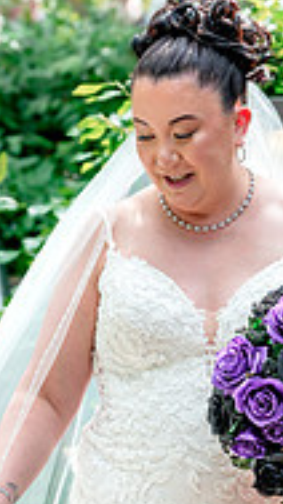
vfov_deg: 11.5
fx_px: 2500
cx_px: 150
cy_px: 395
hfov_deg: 6.5
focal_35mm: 187
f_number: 3.5
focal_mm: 75
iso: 640
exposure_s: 1/640
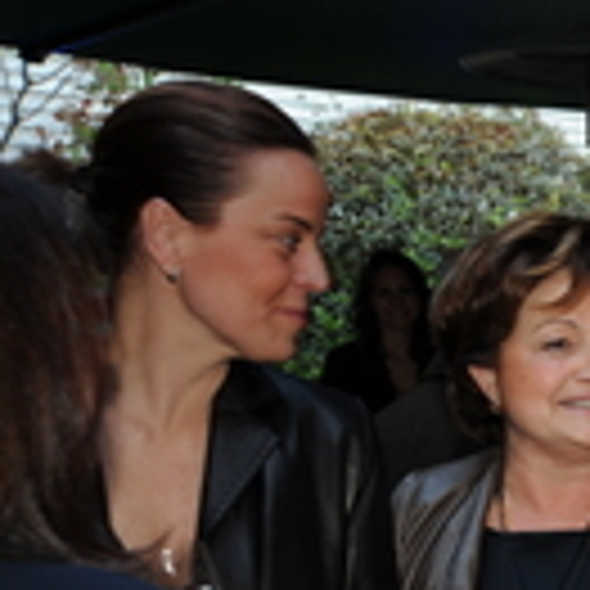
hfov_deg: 14.1
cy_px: 637
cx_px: 1063
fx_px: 2102
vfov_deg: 15.6
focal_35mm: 109
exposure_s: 1/60
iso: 400
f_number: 5.6
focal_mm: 35
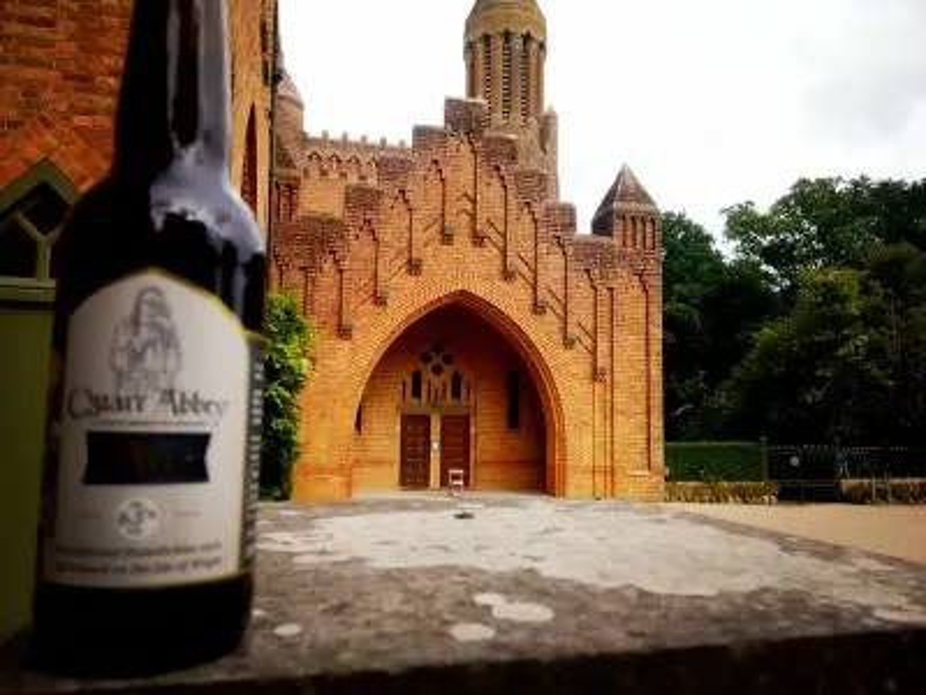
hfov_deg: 63.4
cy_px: 348
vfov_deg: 49.7
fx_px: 749
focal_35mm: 28
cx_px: 463
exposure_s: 1/1429
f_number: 2
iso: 113
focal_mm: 3.54
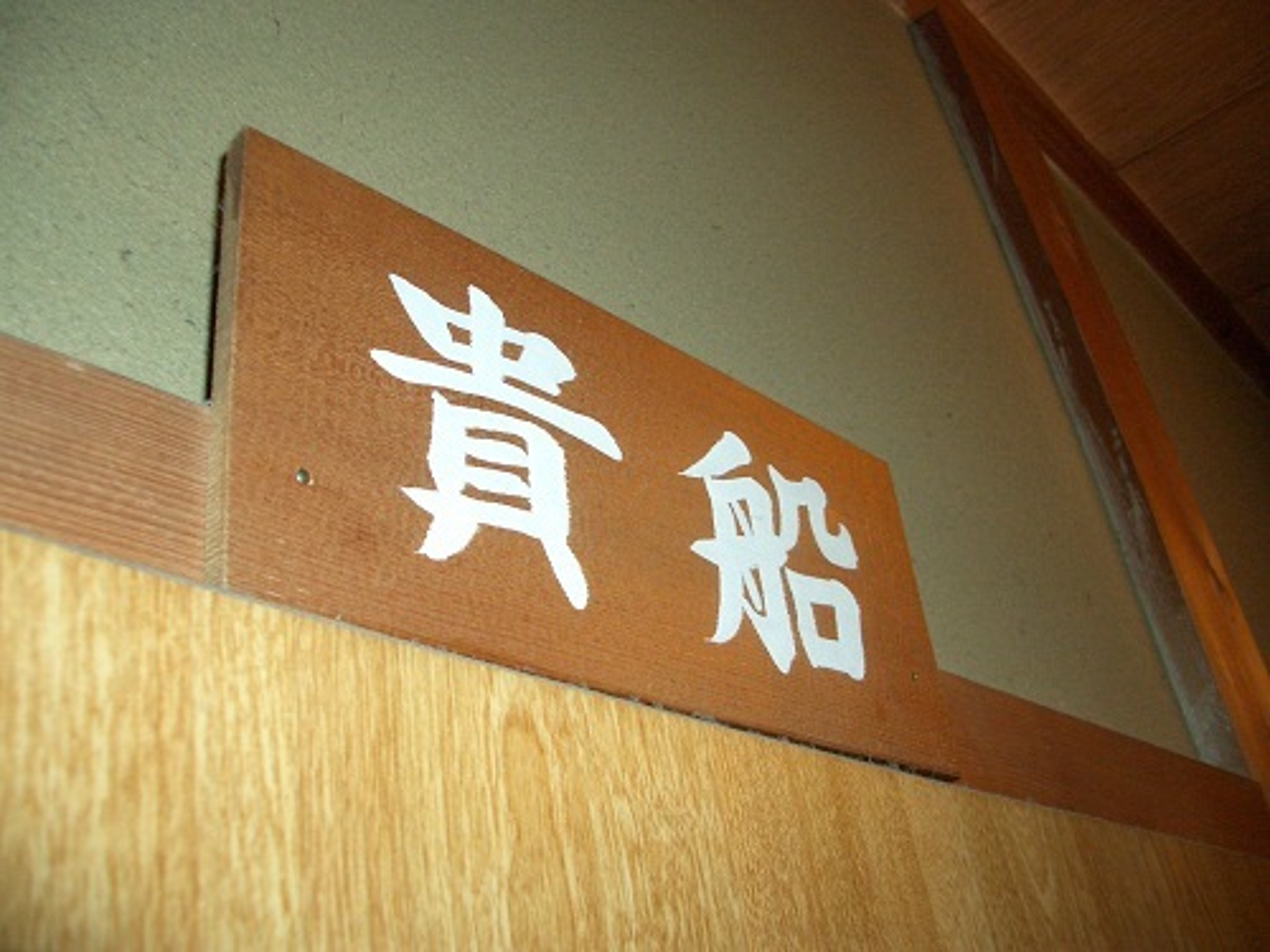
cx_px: 635
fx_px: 1284
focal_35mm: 35
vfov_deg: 40.7
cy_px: 476
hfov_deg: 52.6
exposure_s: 1/60
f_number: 2.6
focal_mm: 5.8
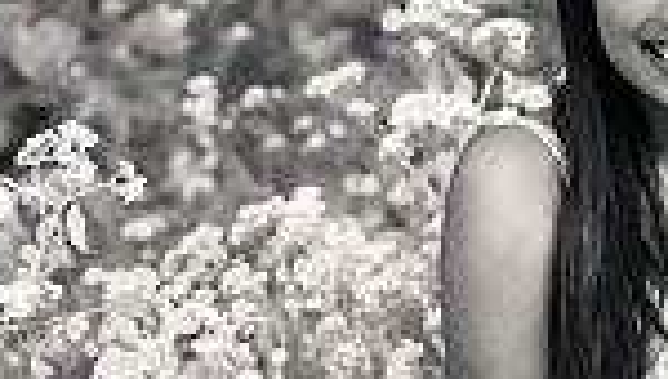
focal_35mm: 235
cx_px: 637
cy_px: 317
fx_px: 4170
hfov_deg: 9.1
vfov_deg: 5.2
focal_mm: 75
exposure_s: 1/400
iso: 400
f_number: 3.5
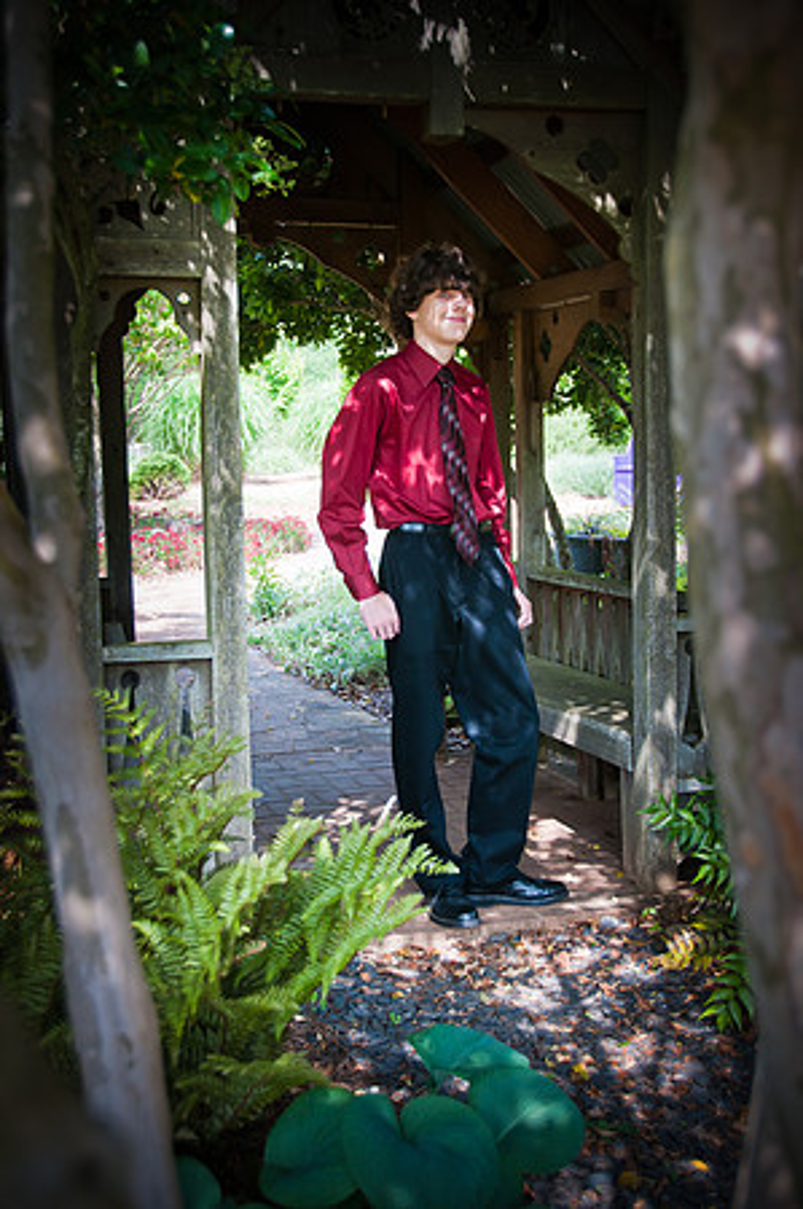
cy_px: 604
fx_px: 1610
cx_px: 402
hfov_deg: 28.0
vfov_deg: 41.2
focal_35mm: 48
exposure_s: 1/250
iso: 200
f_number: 4
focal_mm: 32
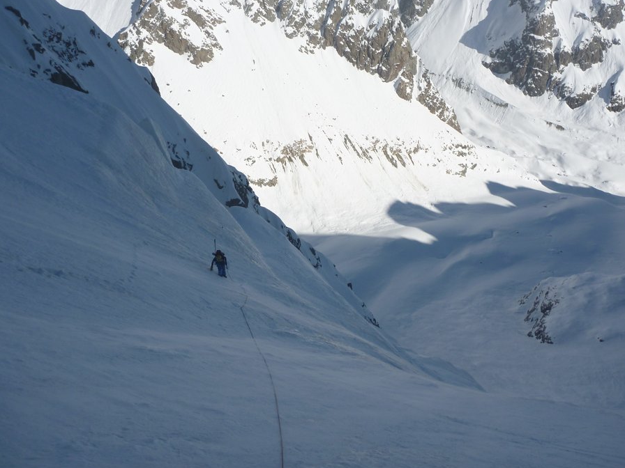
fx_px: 578
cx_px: 334
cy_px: 219
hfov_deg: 56.8
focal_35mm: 32
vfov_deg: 44.1
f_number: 10
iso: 80
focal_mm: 4.9
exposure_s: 1/160
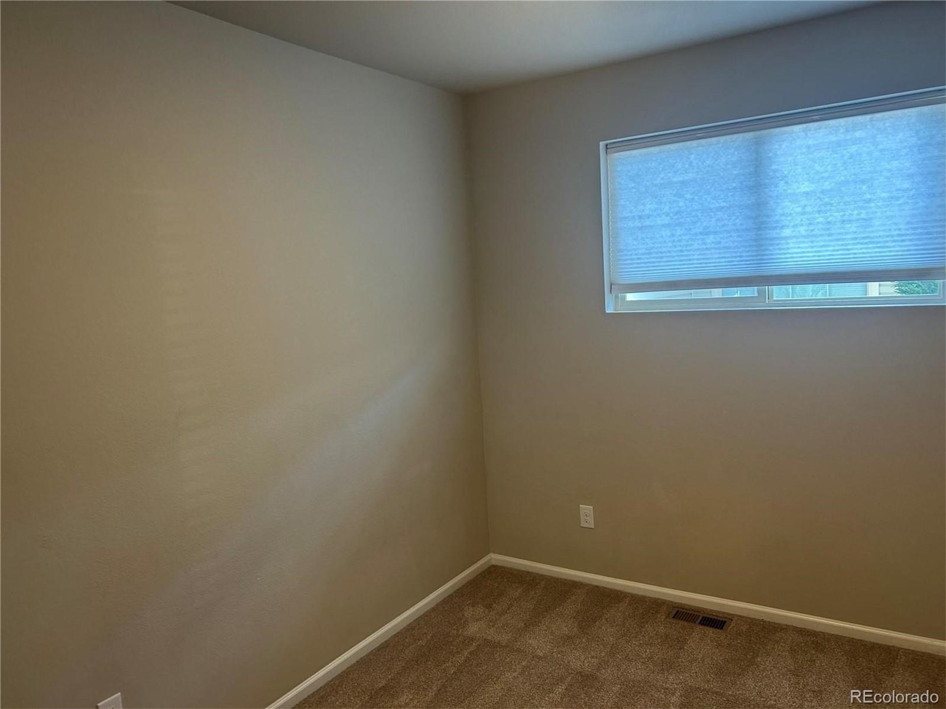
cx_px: 473
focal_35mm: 26
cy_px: 354
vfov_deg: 53.0
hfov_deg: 67.3
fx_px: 710
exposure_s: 1/60
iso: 125
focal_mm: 5.7
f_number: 1.5
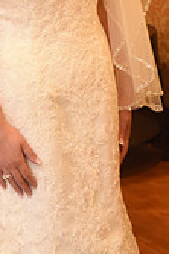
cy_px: -152
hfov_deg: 8.9
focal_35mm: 153
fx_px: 1080
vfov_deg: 12.6
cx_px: 53
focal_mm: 44
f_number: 5
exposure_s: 1/60
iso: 2000
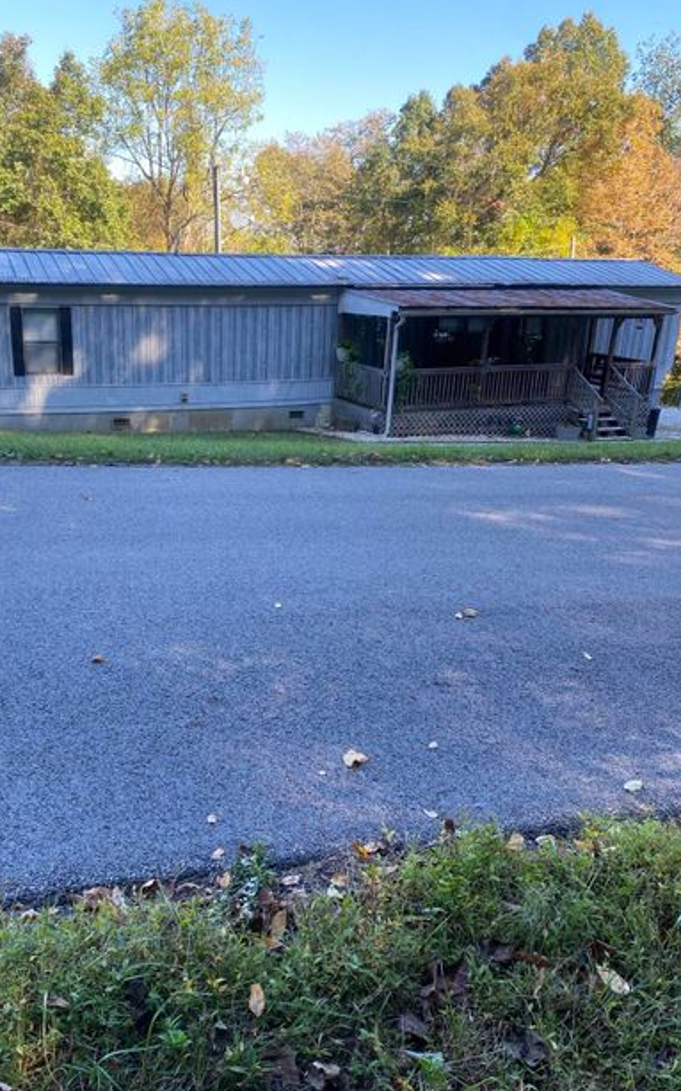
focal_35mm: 30
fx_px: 891
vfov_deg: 62.8
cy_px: 581
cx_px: 256
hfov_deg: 41.5
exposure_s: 1/230
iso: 32
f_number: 1.8
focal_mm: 4.25
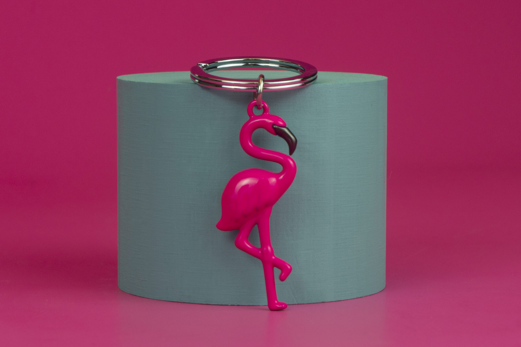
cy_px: 174
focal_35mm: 57
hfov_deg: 35.1
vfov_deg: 23.8
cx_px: 260
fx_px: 825
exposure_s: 1/30
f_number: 10
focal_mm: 38
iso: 100
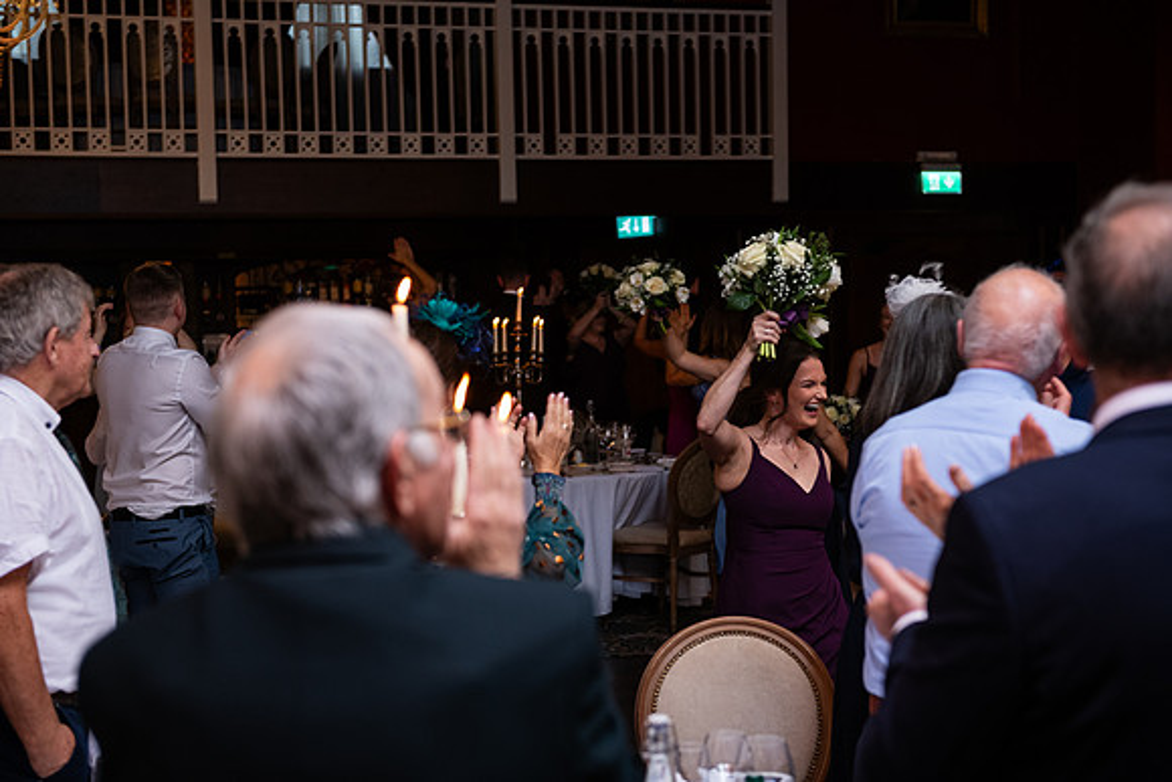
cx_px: 586
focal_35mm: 58
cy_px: 391
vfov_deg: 23.4
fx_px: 1889
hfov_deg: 34.5
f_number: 3.5
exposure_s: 1/160
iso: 800
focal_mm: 58
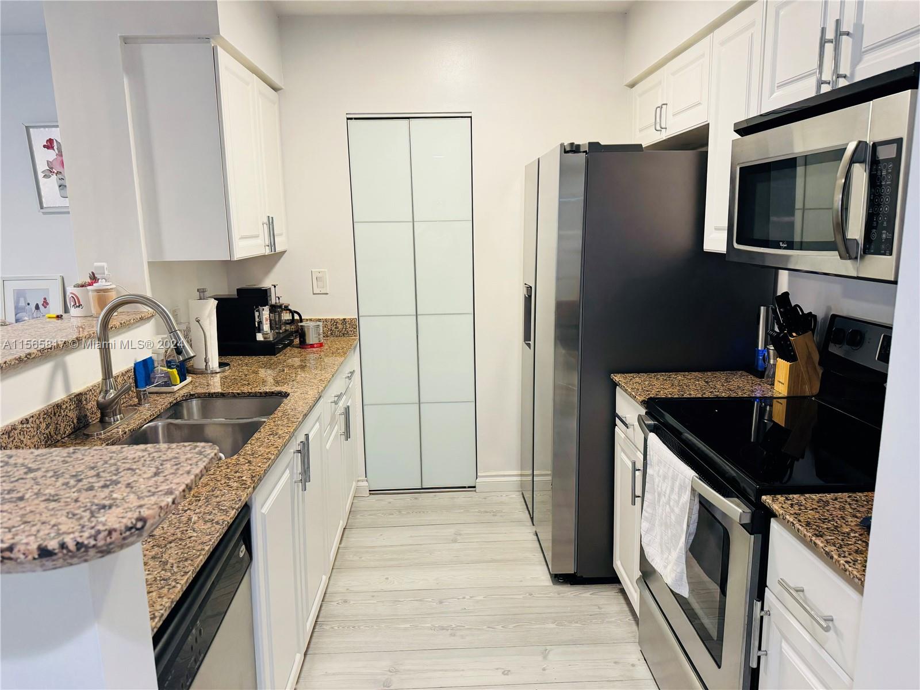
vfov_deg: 56.8
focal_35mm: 24
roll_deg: +1.0
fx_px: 638
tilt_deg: -10.7
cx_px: 460
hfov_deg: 71.6
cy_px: 345
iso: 200
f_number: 1.78
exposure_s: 1/120
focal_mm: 6.76
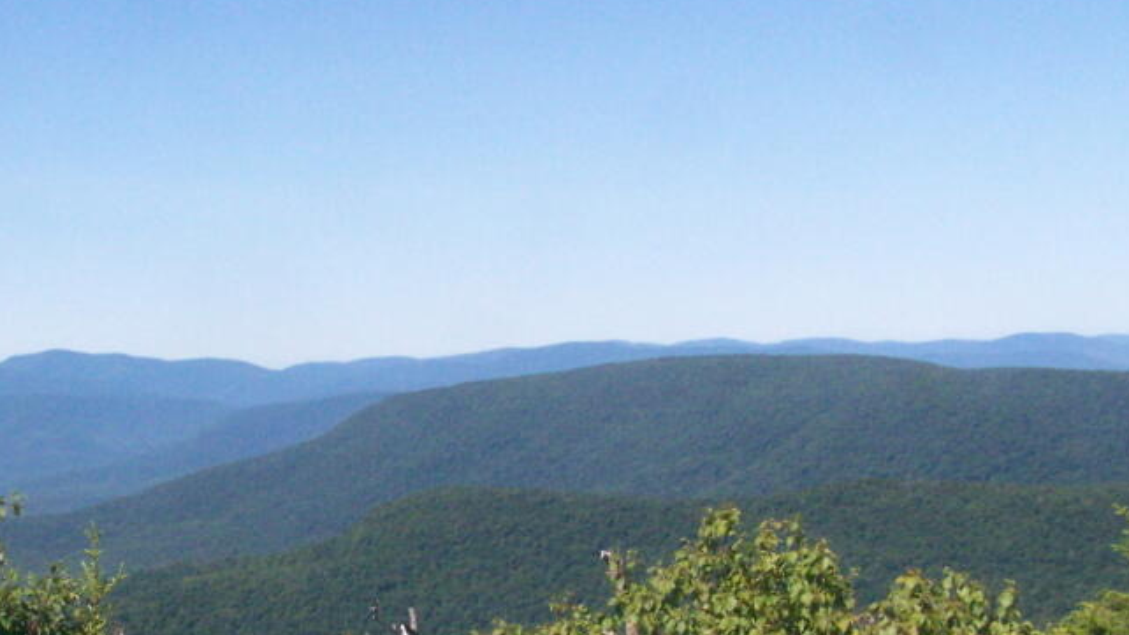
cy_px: 522
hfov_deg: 31.5
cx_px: 324
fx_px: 1976
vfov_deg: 18.1
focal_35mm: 66
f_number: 5.6
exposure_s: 1/1250
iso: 400
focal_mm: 6.3
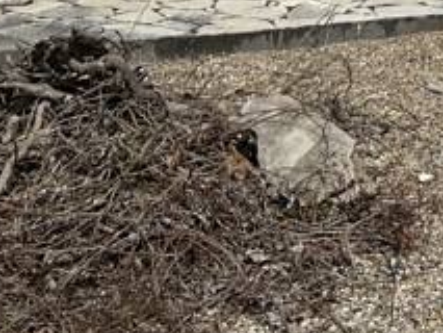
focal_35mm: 90
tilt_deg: +3.3
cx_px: 601
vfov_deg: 14.6
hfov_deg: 19.7
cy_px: -244
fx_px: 1152
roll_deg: +0.1
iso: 80
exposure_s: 1/13699
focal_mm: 6.86
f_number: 1.78
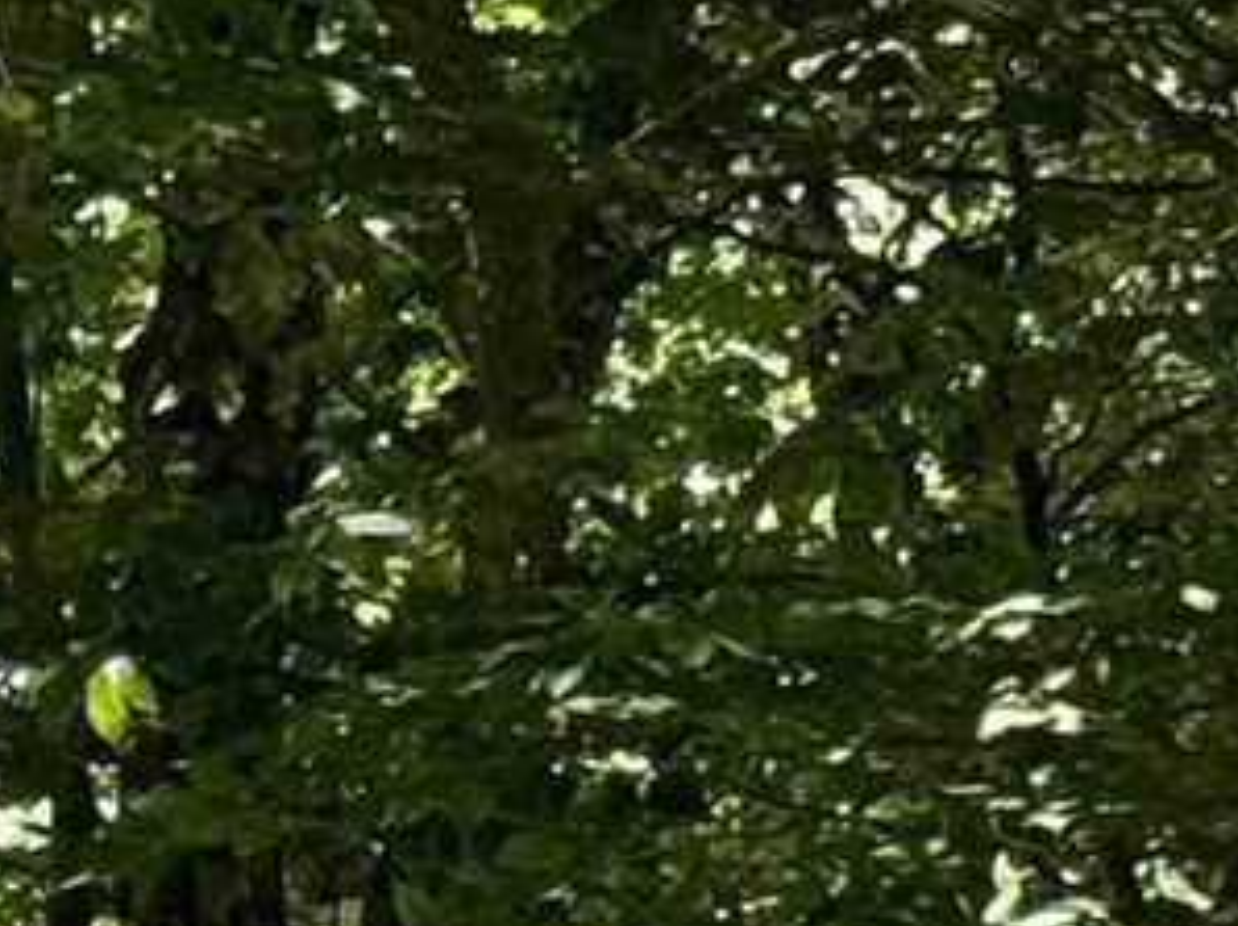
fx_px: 11793
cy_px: 2251
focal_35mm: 330
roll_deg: +0.9
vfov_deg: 4.4
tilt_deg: -4.0
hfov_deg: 5.6
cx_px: -2580
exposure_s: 1/1353
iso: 64
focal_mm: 6.76
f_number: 1.78
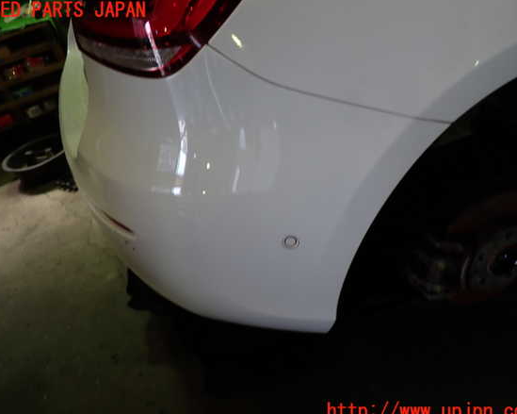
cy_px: 211
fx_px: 490
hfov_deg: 55.7
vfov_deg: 45.8
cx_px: 257
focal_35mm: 32
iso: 125
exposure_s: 1/60
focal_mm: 5.4
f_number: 2.3
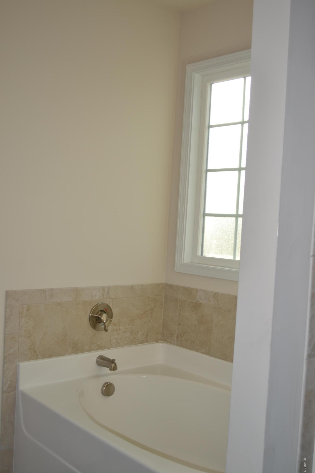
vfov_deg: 49.6
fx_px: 512
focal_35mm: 39
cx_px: 158
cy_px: 236
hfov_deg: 34.2
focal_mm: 26
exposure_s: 1/160
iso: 100
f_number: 4.2
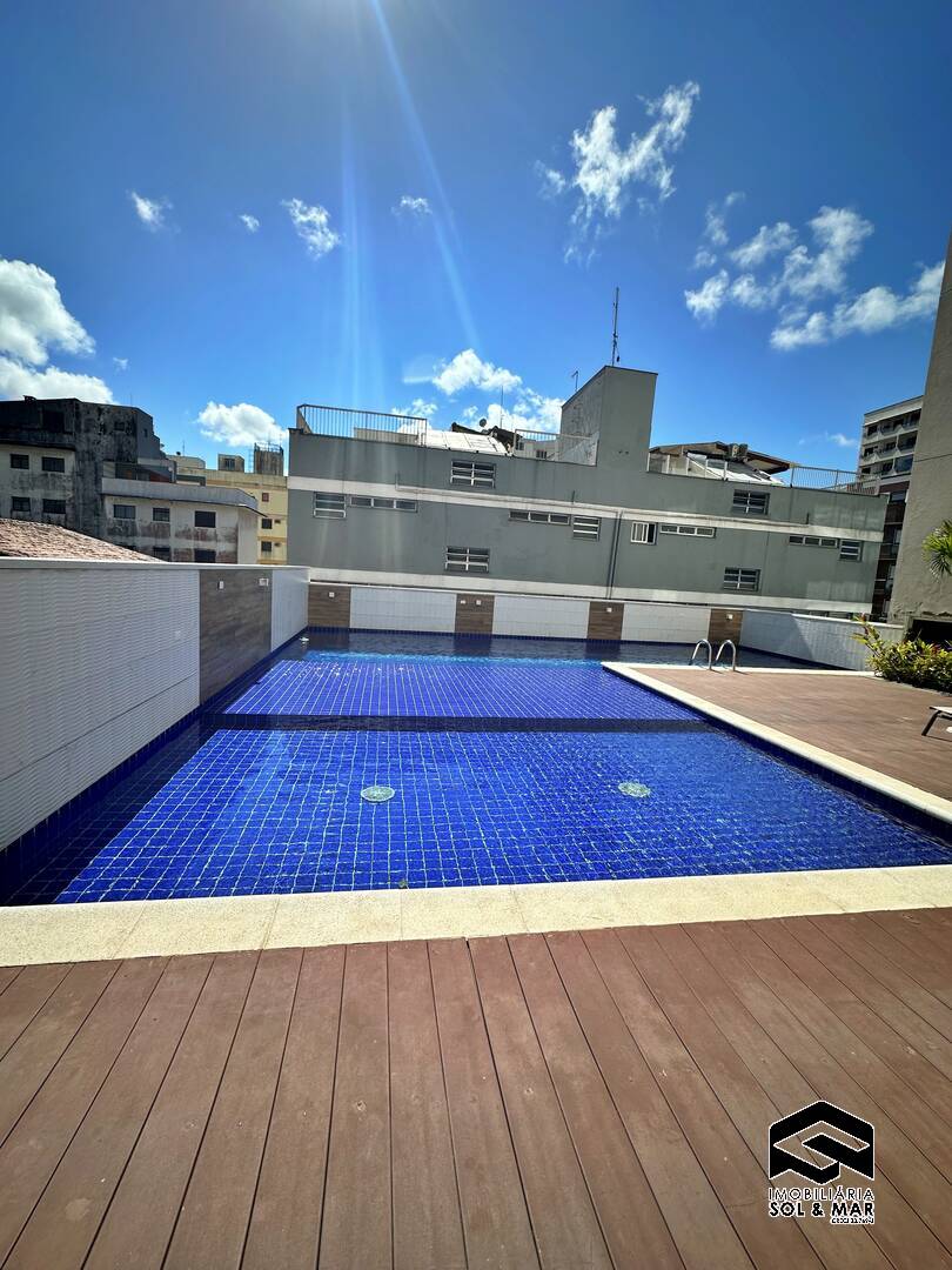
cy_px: 635
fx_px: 513
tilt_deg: -6.8
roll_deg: -4.8
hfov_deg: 85.7
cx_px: 476
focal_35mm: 14
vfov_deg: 102.1
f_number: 2.2
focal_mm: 2.22
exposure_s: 1/2353
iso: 50
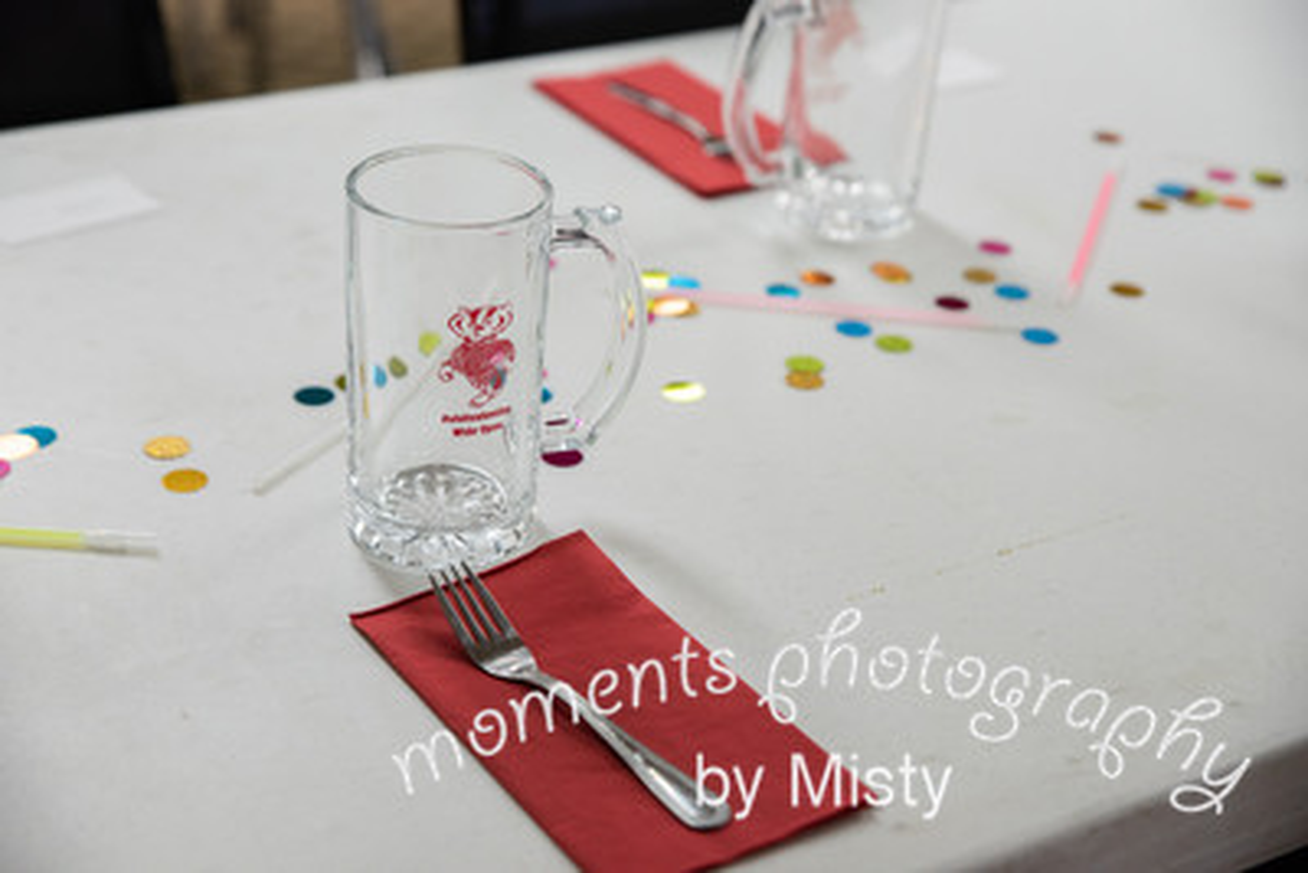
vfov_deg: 20.9
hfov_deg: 30.9
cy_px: 436
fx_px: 2362
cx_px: 654
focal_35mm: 65
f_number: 4
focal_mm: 65
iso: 640
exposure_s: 1/125
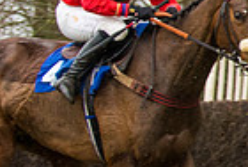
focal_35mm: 395
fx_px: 2727
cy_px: 54
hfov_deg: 5.0
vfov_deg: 3.5
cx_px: 622
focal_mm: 70
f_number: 4
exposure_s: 1/1000
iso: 1000
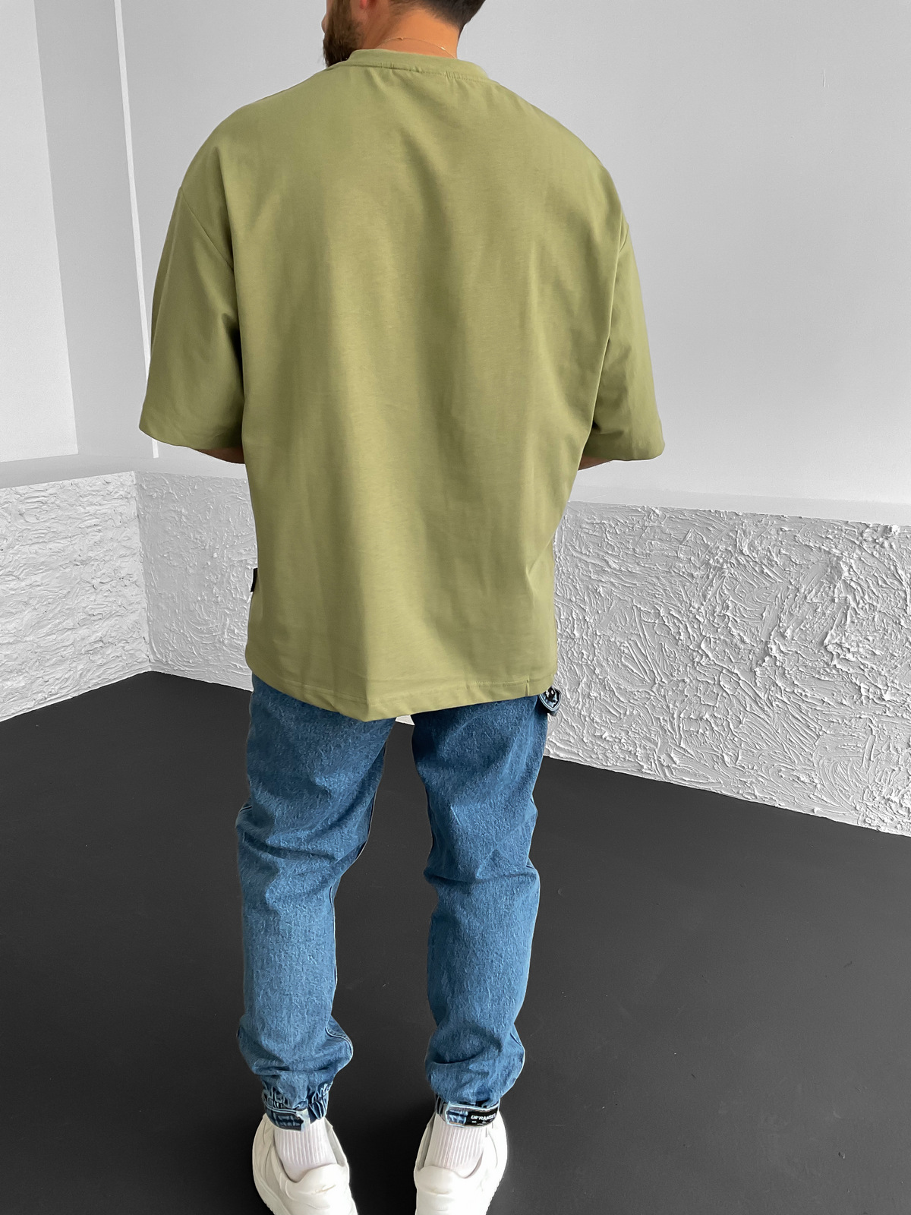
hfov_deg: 48.2
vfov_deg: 61.7
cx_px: 456
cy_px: 608
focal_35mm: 29
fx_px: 1018
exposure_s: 1/120
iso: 64
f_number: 1.8
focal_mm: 3
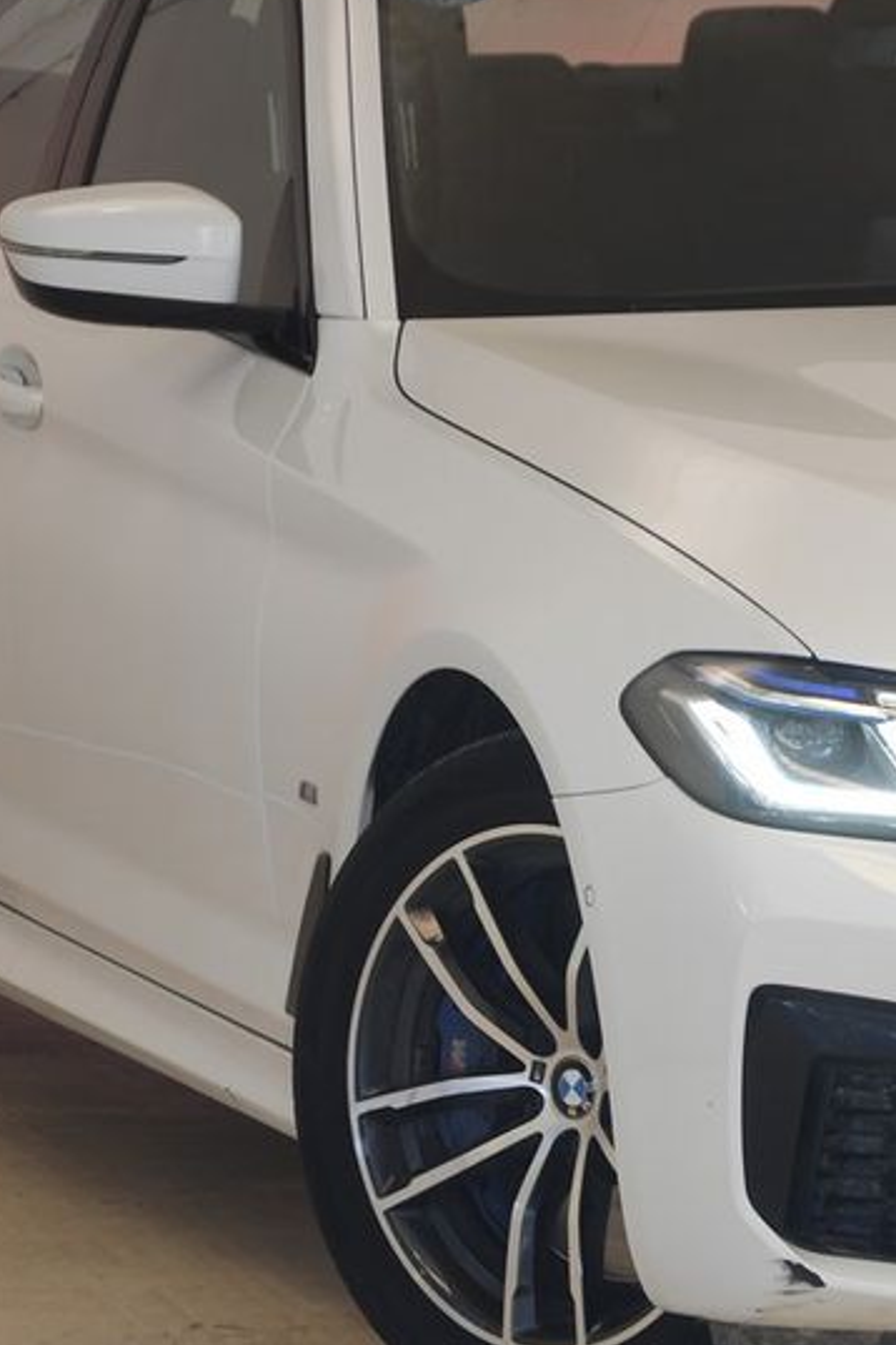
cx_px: 1044
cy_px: 684
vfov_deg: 7.5
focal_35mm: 275
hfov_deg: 5.0
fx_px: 10266
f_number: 4.2
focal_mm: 82
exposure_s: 1/8
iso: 100
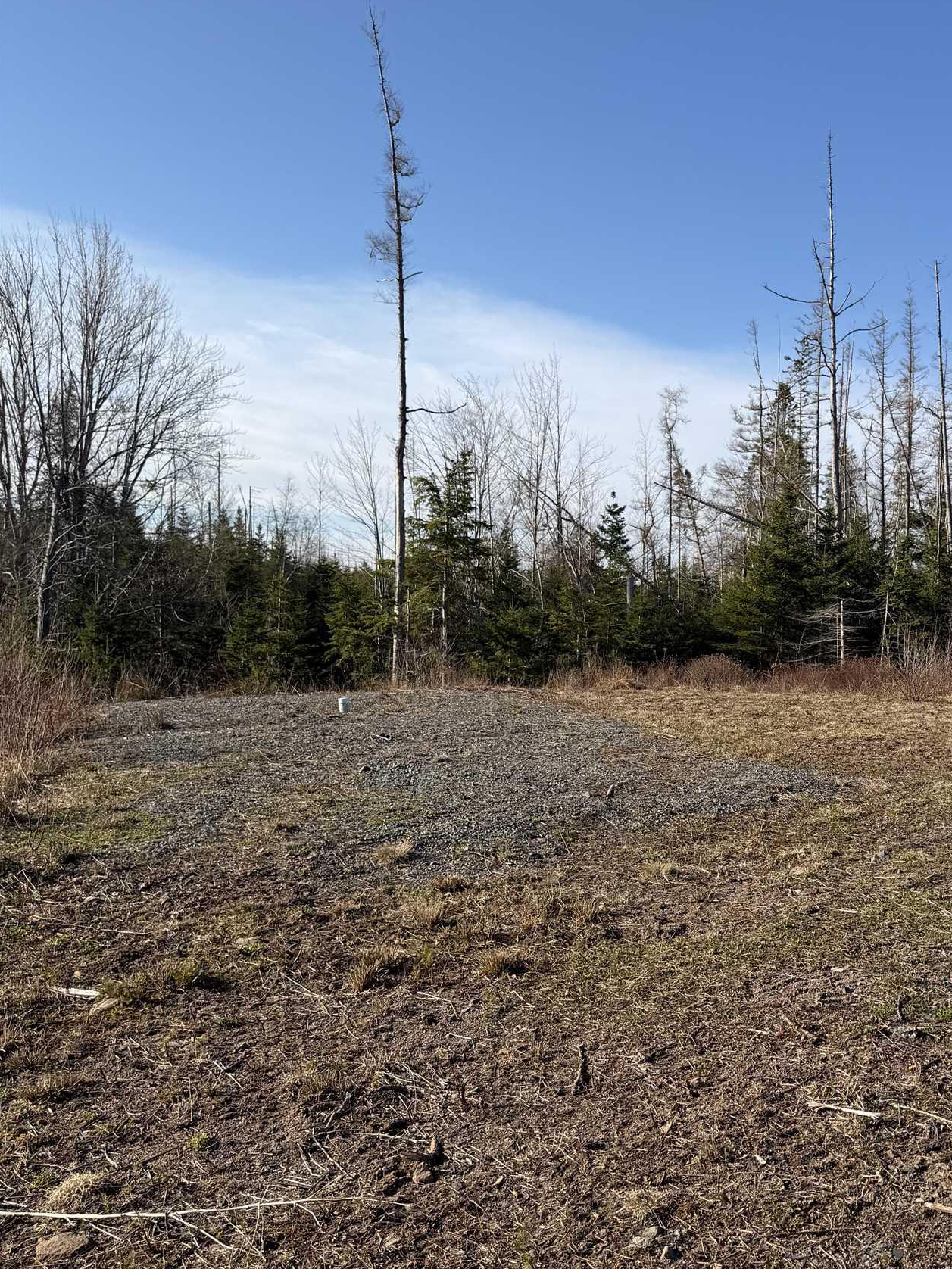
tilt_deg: -3.3
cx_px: 650
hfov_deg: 42.3
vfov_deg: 55.3
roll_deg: -1.8
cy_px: 662
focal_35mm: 33
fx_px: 1210
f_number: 1.78
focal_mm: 6.76
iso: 80
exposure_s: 1/4167
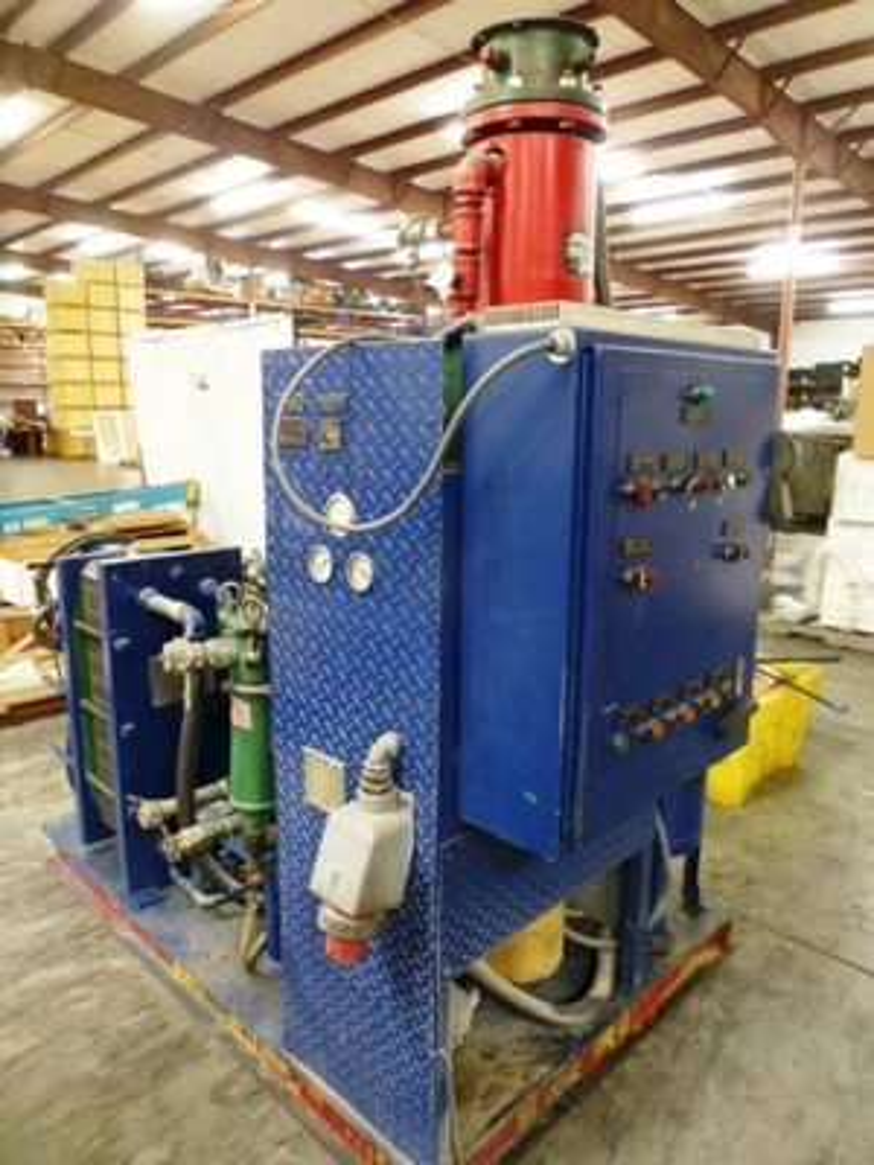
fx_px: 808
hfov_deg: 56.8
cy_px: 582
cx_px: 437
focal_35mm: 24
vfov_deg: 71.6
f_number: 3.3
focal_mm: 4.3
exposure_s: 1/8
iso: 400
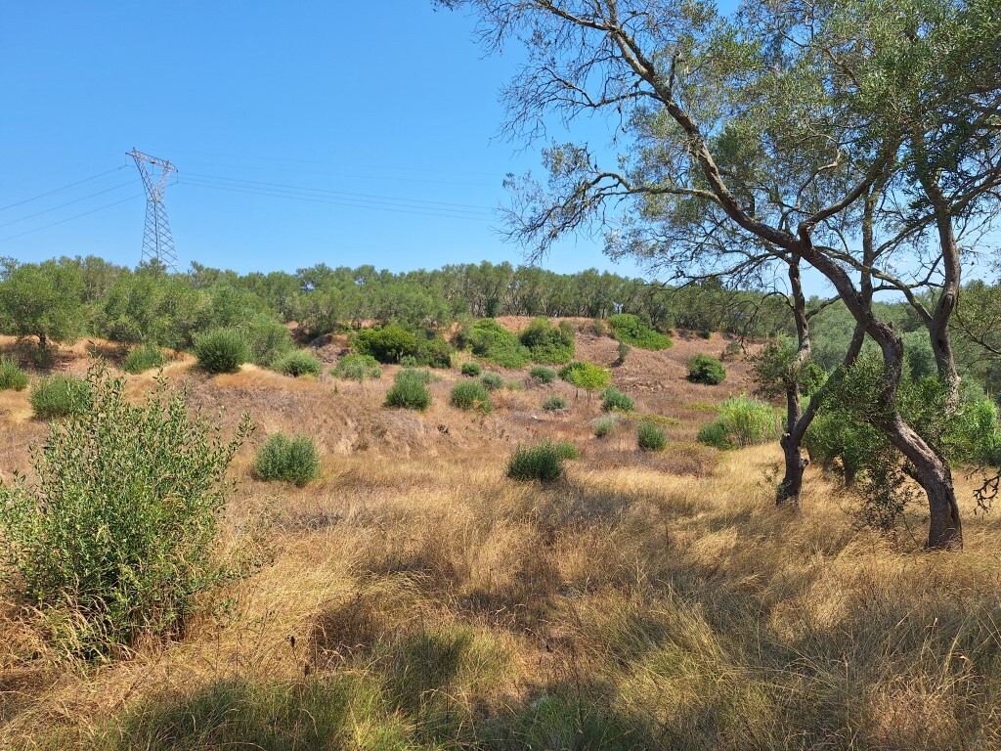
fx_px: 665
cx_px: 500
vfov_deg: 58.9
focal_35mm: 23
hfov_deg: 73.9
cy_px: 376
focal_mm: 5.54
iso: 40
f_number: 1.8
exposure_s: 1/2137
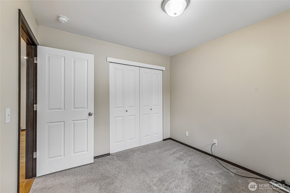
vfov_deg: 77.3
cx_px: 145
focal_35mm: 15
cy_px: 96
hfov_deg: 100.4
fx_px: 121
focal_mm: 10
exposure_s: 1/5
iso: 250
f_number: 9
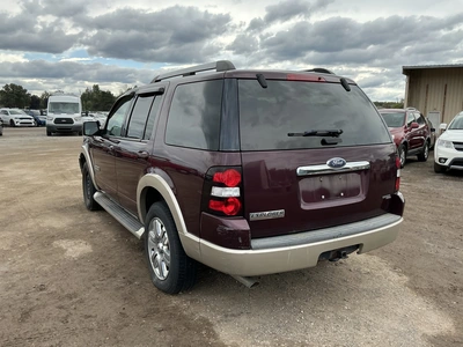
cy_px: 174
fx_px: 375
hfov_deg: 63.4
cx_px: 232
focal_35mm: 28
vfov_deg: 49.7
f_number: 1.8
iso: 25
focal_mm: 3
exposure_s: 1/829
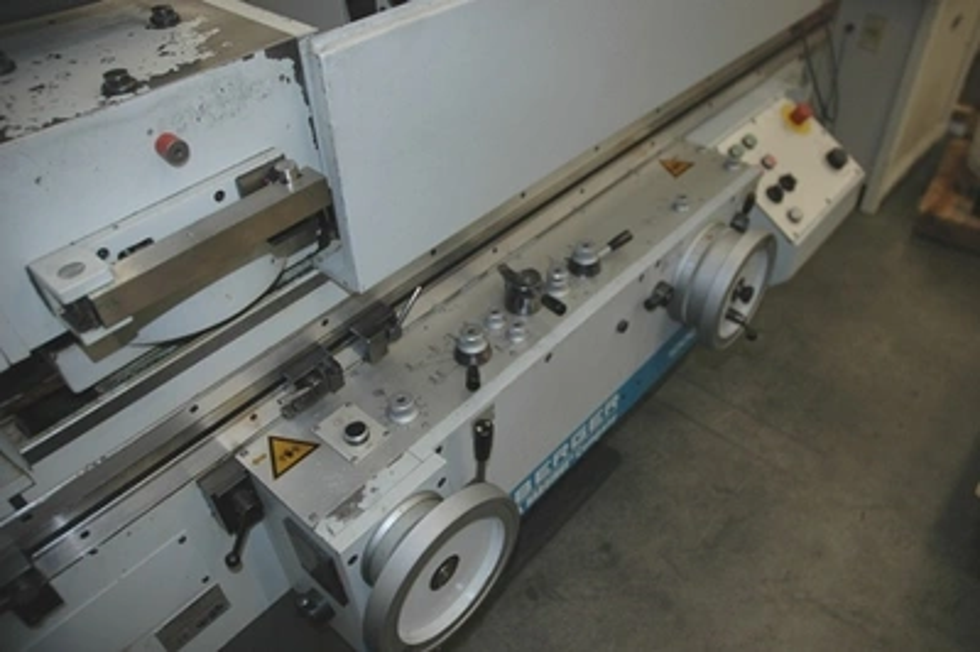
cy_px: 326
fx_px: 734
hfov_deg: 67.4
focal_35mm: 27
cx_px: 490
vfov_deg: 47.9
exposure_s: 1/60
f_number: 3.5
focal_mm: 18
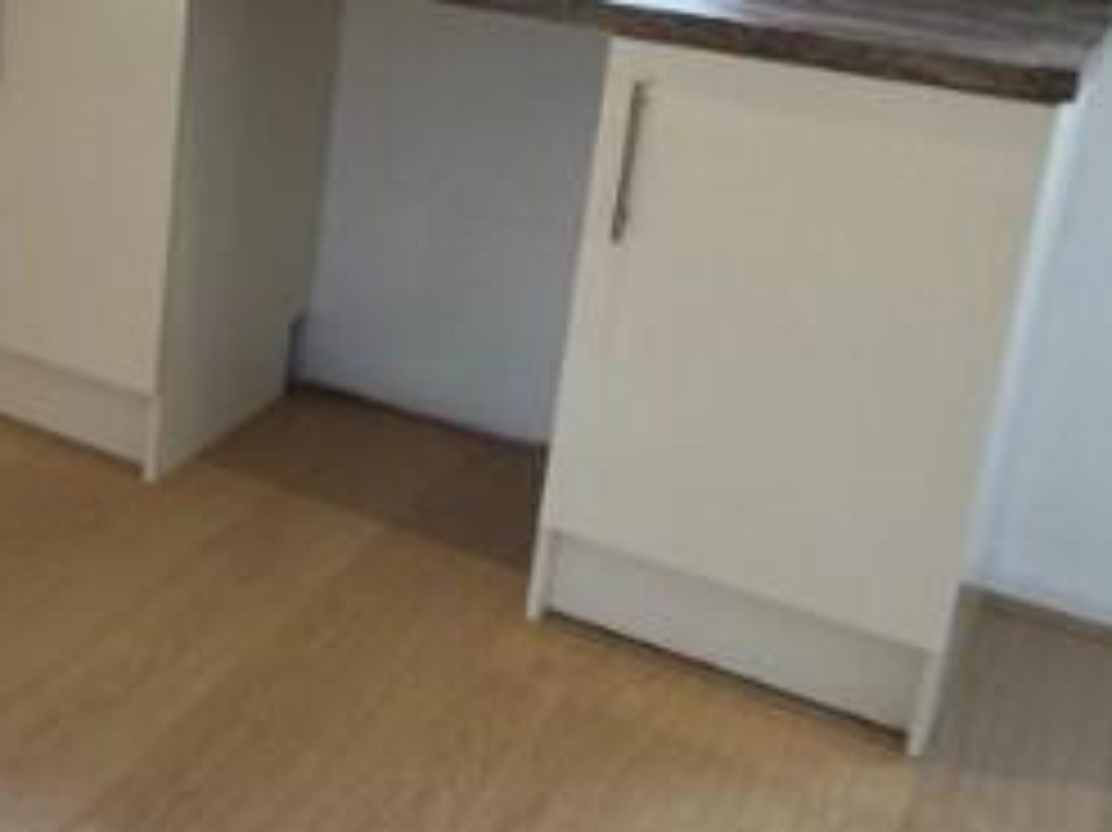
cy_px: 72
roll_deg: -2.2
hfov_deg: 29.1
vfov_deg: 24.4
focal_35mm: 58
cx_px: -194
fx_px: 1862
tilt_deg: -14.2
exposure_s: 1/100
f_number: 2.2
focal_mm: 2.22
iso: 100
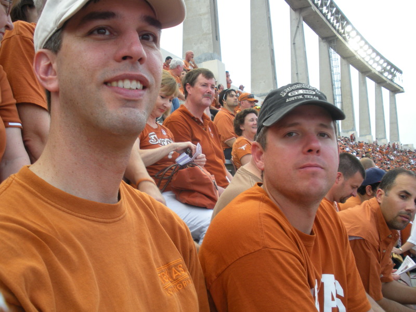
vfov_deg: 39.7
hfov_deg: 51.4
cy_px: 156
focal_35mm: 36
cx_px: 208
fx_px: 433
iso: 92
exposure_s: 1/60.1
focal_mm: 6.3
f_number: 3.5
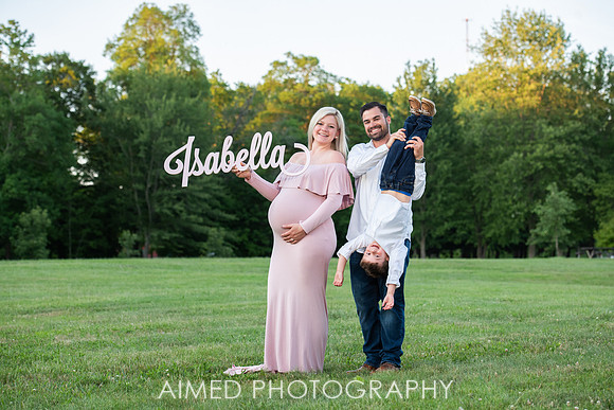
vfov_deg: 16.4
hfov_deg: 24.3
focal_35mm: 84
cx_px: 307
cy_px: 205
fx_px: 1425
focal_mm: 82
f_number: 5
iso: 500
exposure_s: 1/250
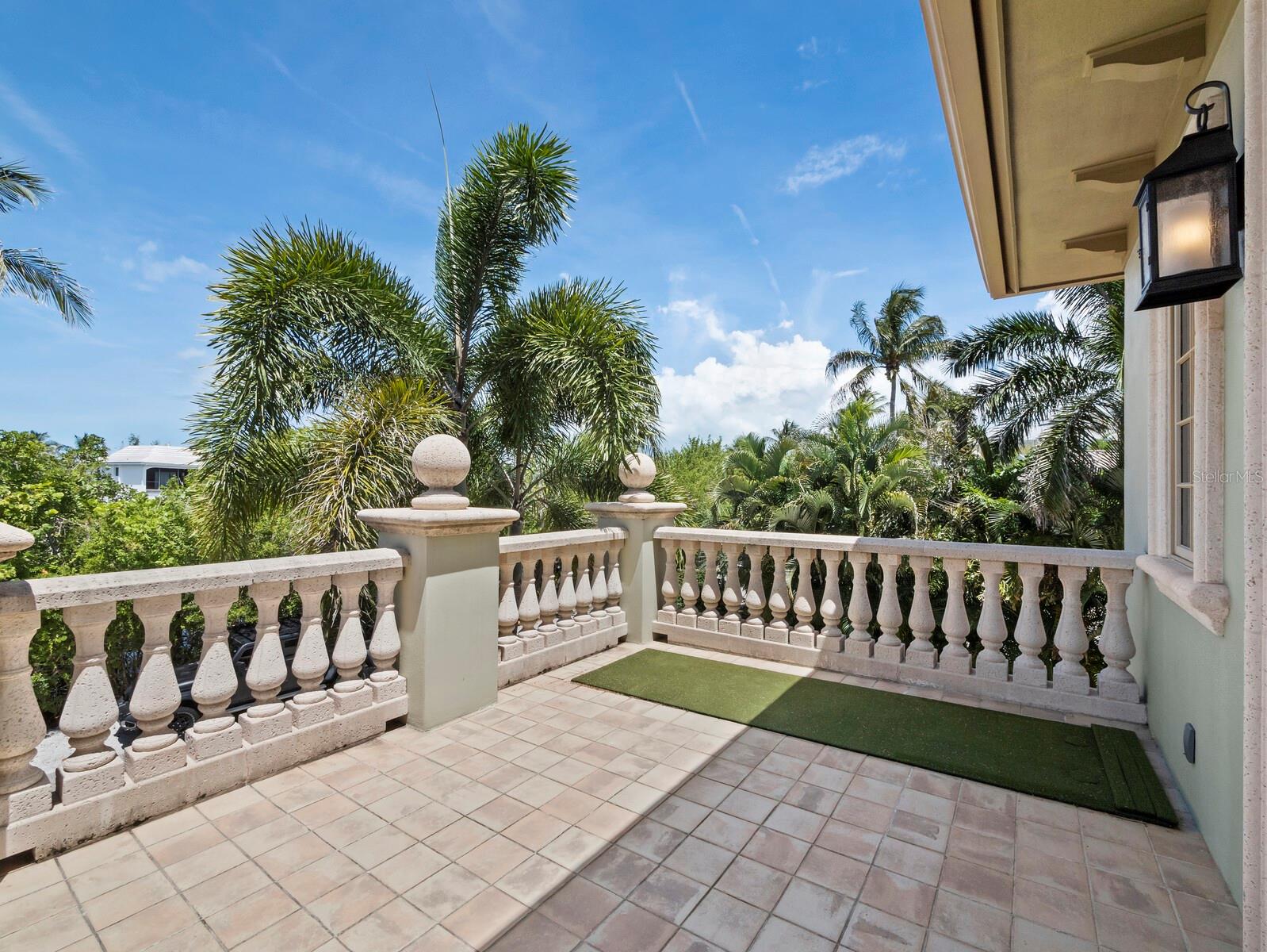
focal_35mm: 14
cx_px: 634
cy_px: 476
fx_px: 513
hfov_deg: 102.0
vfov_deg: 85.7
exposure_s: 1/640
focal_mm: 7
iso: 400
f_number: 10
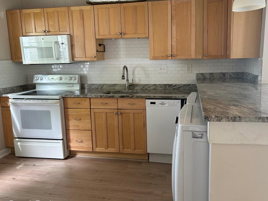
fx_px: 232
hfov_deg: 59.9
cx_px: 146
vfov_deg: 46.8
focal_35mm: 30
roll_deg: +0.8
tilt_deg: -8.5
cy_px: 93
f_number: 1.6
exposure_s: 1/62
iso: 125
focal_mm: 5.96
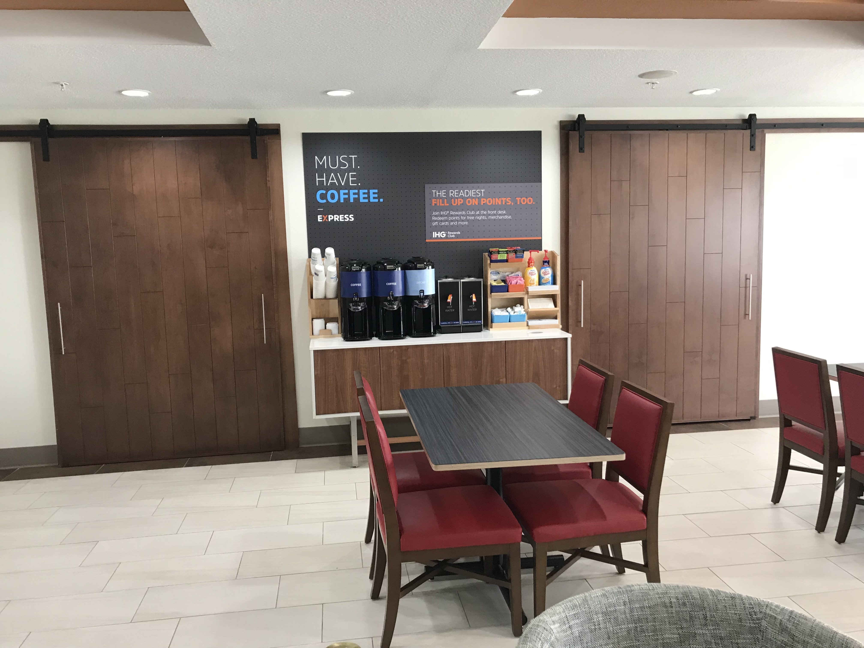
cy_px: 324
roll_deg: +2.3
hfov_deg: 63.4
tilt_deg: -6.9
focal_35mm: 28
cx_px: 432
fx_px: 699
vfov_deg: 49.7
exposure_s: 1/20
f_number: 1.8
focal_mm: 3.99
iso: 40
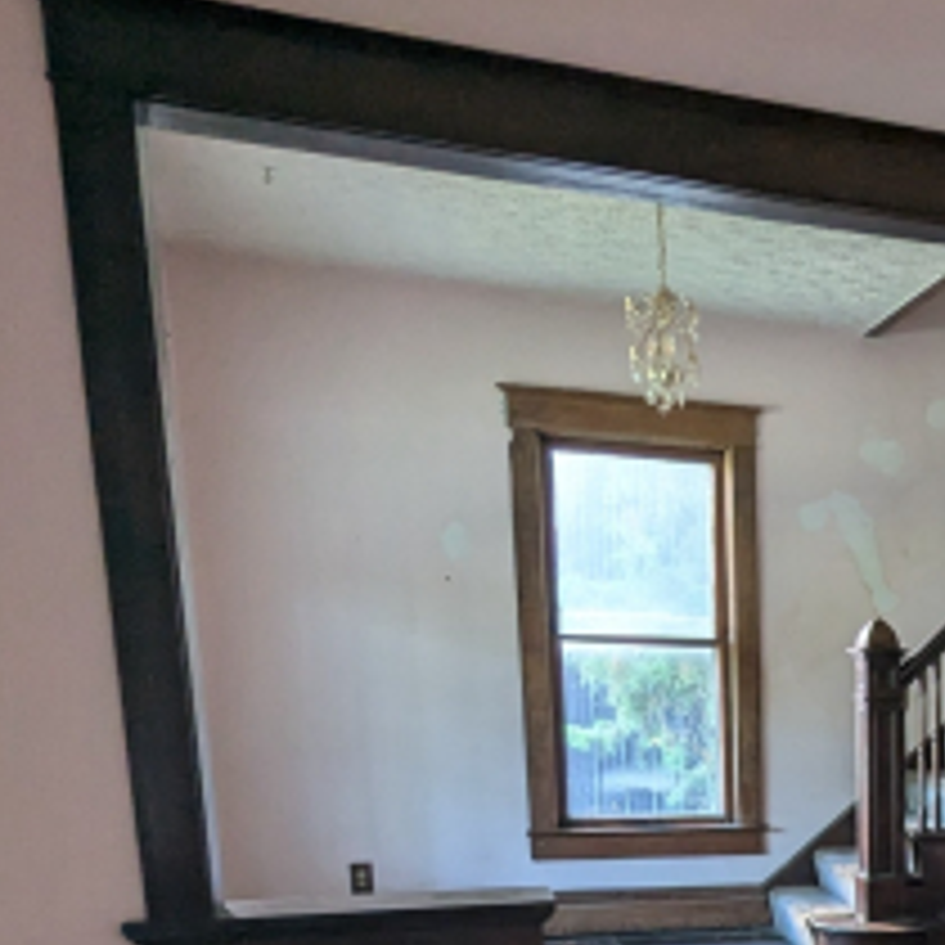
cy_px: 968
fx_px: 1390
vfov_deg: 33.9
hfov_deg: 32.5
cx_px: 1064
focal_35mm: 45
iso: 204
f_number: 2.2
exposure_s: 1/39
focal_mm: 2.35
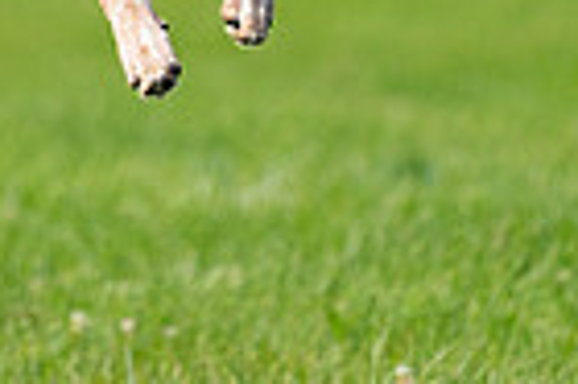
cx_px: -29
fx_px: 18458
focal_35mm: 1151
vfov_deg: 1.2
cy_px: -337
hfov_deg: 1.8
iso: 1250
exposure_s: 1/4000
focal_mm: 277
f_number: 5.6
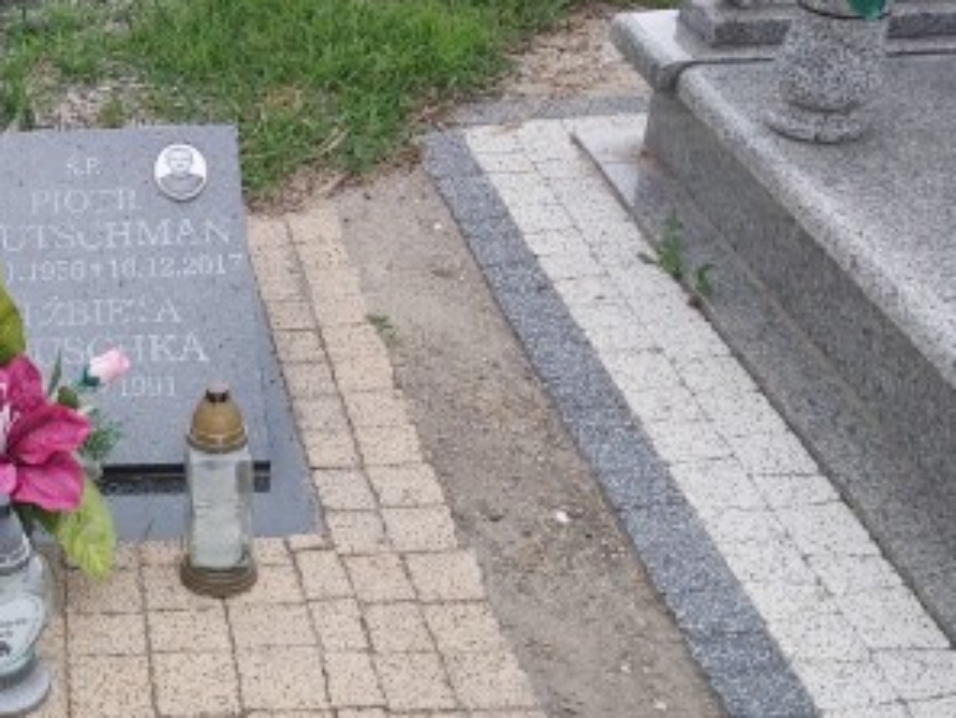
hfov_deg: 31.6
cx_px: -13
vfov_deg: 26.1
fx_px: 1547
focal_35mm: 56
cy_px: 380
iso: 64
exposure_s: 1/125
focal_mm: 3.92
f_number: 1.7
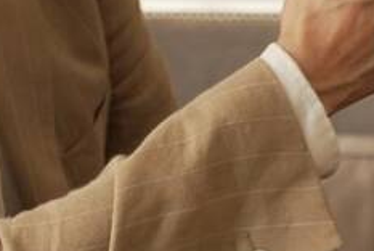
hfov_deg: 8.4
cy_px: 7
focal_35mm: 245
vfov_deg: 5.6
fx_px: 2549
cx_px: 350
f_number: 2.8
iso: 1600
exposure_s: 1/200
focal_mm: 47.6
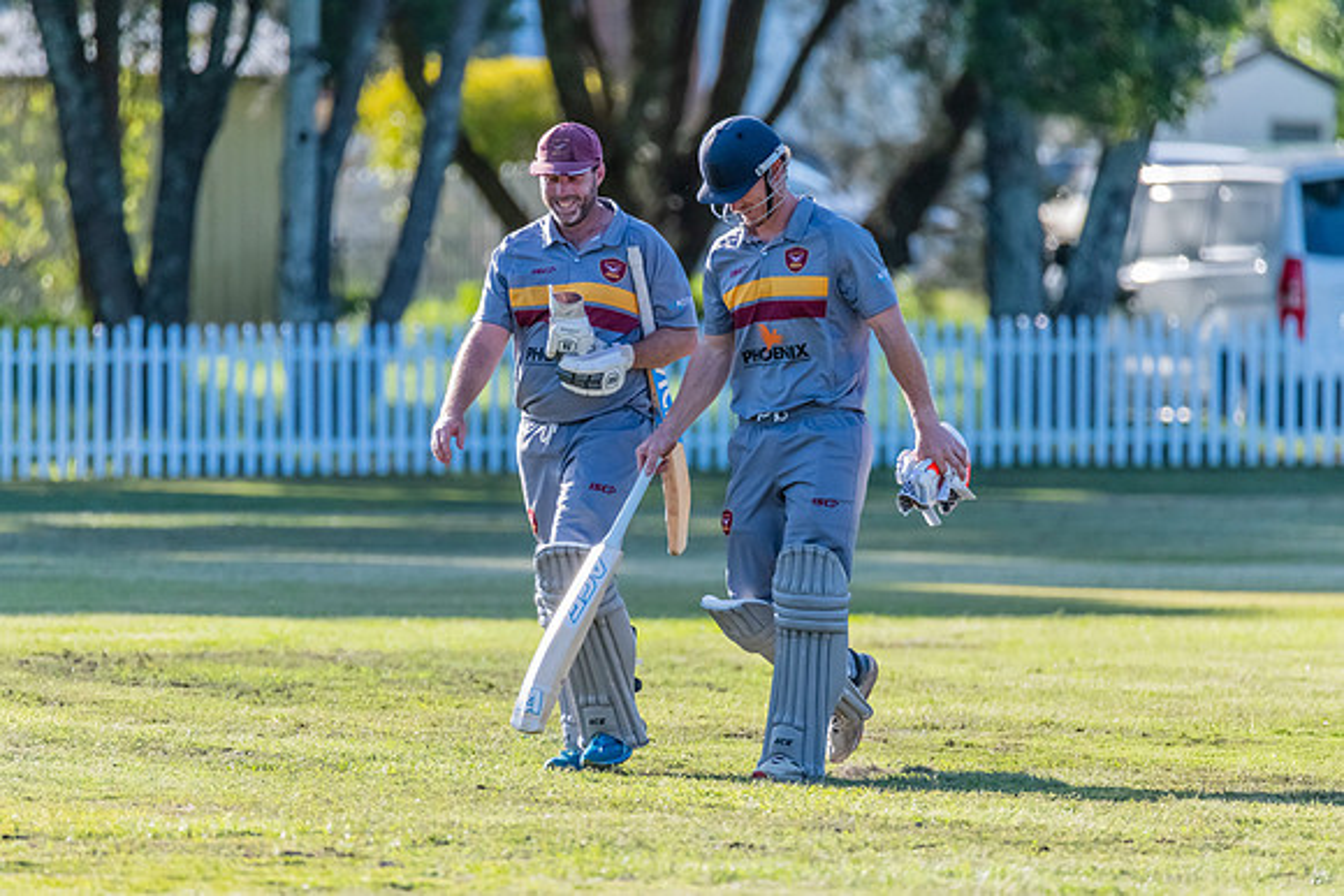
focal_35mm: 496
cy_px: 481
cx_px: 647
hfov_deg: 4.2
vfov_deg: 2.8
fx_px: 18534
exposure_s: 1/4000
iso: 2500
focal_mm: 460
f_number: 6.3
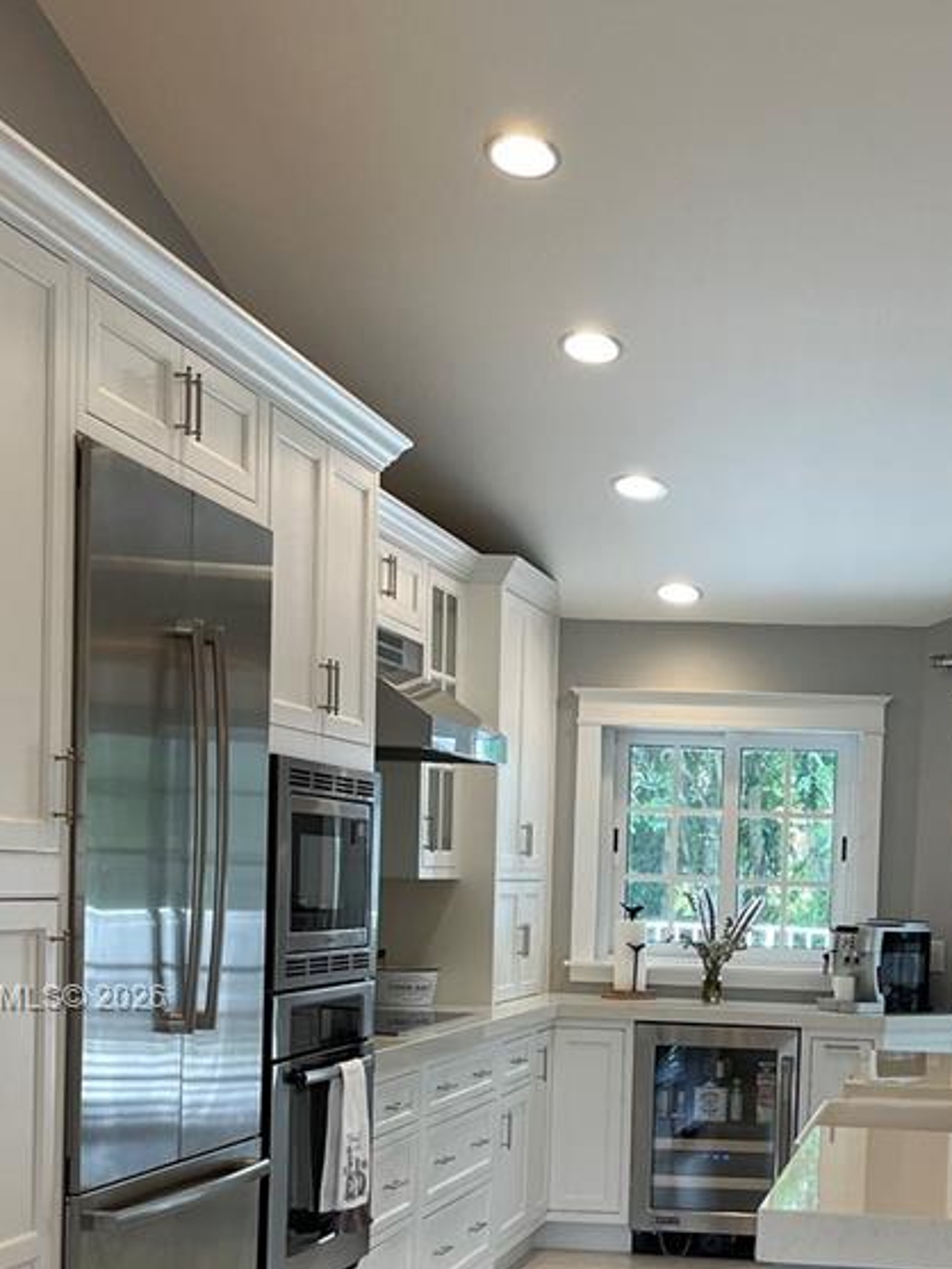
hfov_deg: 25.6
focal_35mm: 56
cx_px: 770
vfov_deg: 33.4
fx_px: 2053
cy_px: 1000
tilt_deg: -2.9
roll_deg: -2.4
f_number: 1.6
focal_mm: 4.2
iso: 64
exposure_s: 1/120
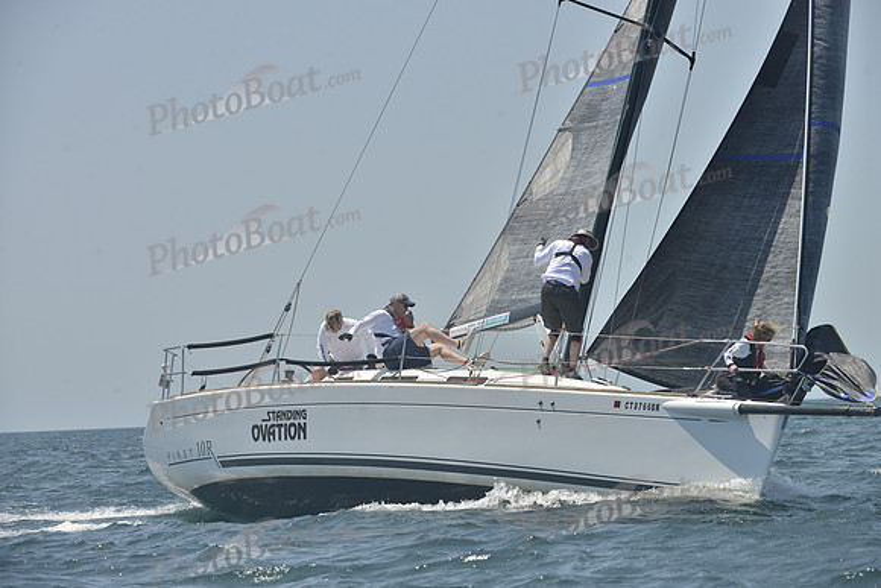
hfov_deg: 10.3
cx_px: 440
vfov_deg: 6.9
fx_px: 4895
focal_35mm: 200
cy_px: 294
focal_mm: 200
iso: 280
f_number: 10
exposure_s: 1/800
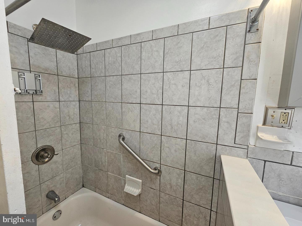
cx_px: 151
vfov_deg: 89.9
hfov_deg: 106.2
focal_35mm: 13
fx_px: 113
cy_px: 113
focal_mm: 2.2
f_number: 2.2
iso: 80
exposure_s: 1/60
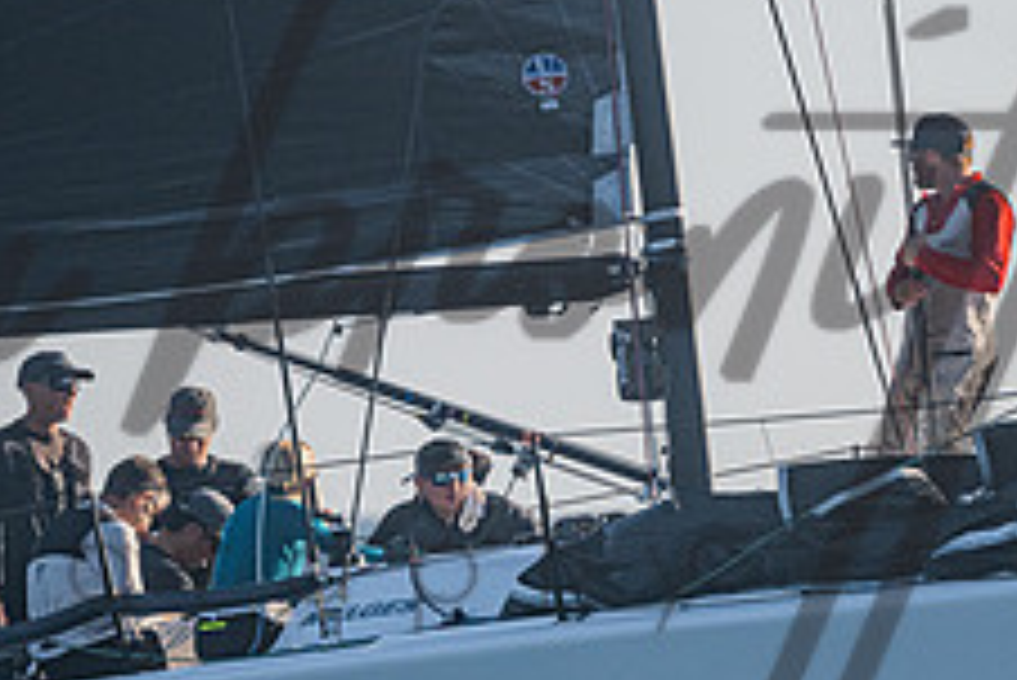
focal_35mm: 1027
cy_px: 227
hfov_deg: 2.0
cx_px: 504
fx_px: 29030
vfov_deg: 1.3
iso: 400
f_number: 6.3
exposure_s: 1/2500
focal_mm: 400
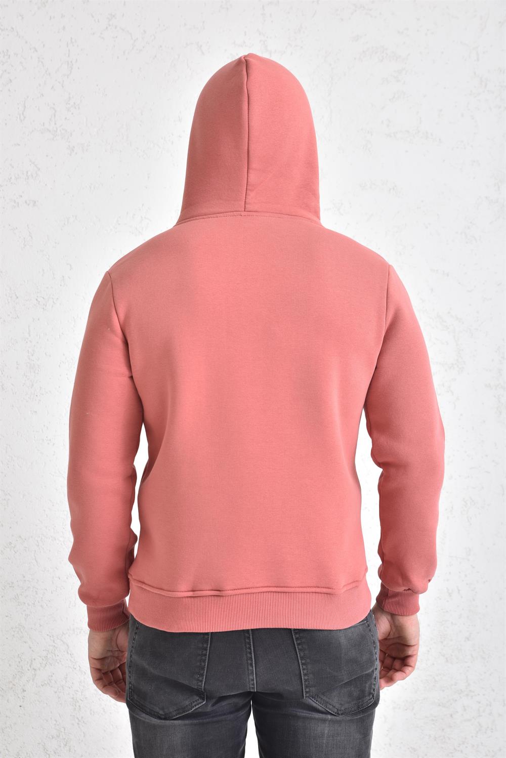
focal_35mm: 46
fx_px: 969
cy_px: 379
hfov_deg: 29.3
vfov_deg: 42.7
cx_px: 253
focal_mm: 46
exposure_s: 1/160
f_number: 8
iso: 100
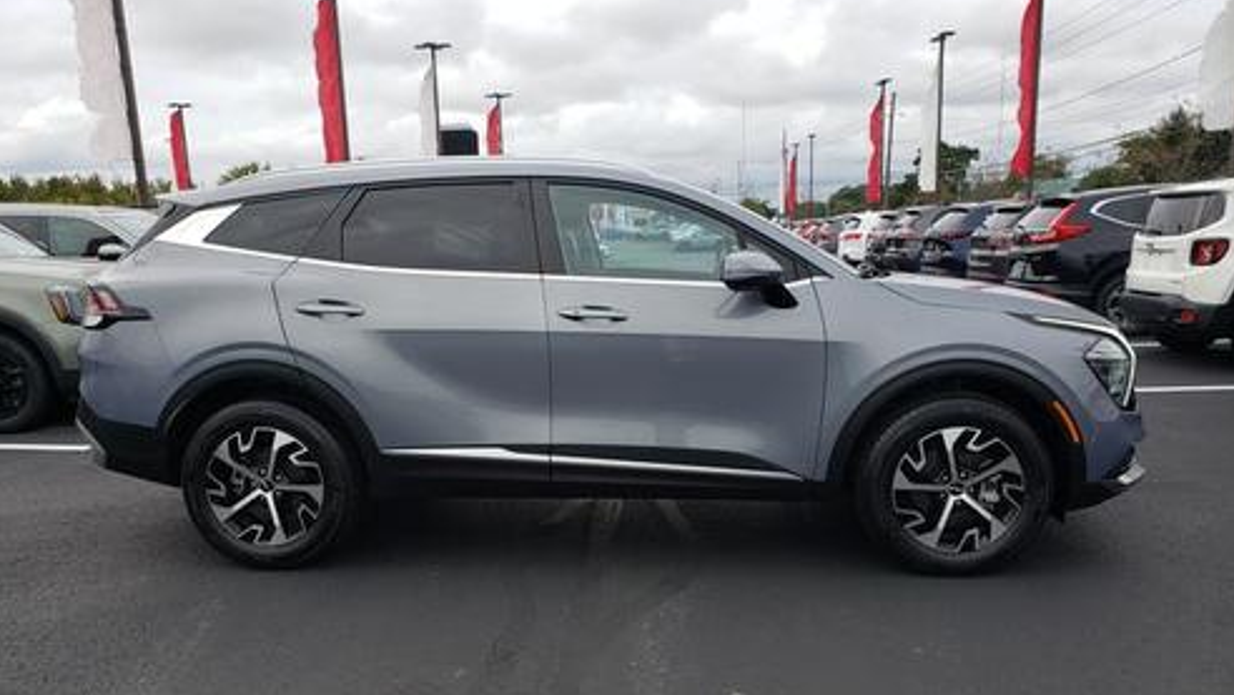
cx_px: 609
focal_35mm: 29
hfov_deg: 66.1
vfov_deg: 39.9
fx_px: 949
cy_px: 434
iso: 50
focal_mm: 4.3
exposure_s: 1/522
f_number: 2.4
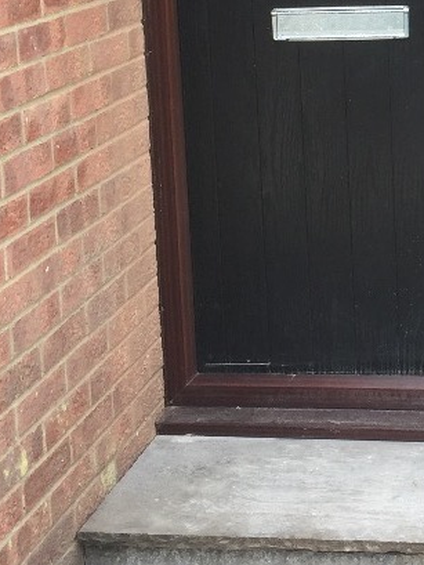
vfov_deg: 22.4
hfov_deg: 16.9
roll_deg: +1.7
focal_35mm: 85
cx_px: 441
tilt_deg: -7.5
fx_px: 1387
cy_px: 44
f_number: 2.2
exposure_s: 1/335
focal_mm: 4.15
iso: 32
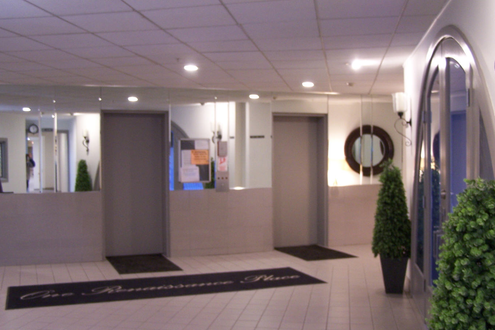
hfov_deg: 46.4
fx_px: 577
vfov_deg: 31.9
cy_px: 159
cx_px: 250
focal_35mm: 42
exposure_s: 1/8
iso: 140
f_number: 2.8
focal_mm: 6.3
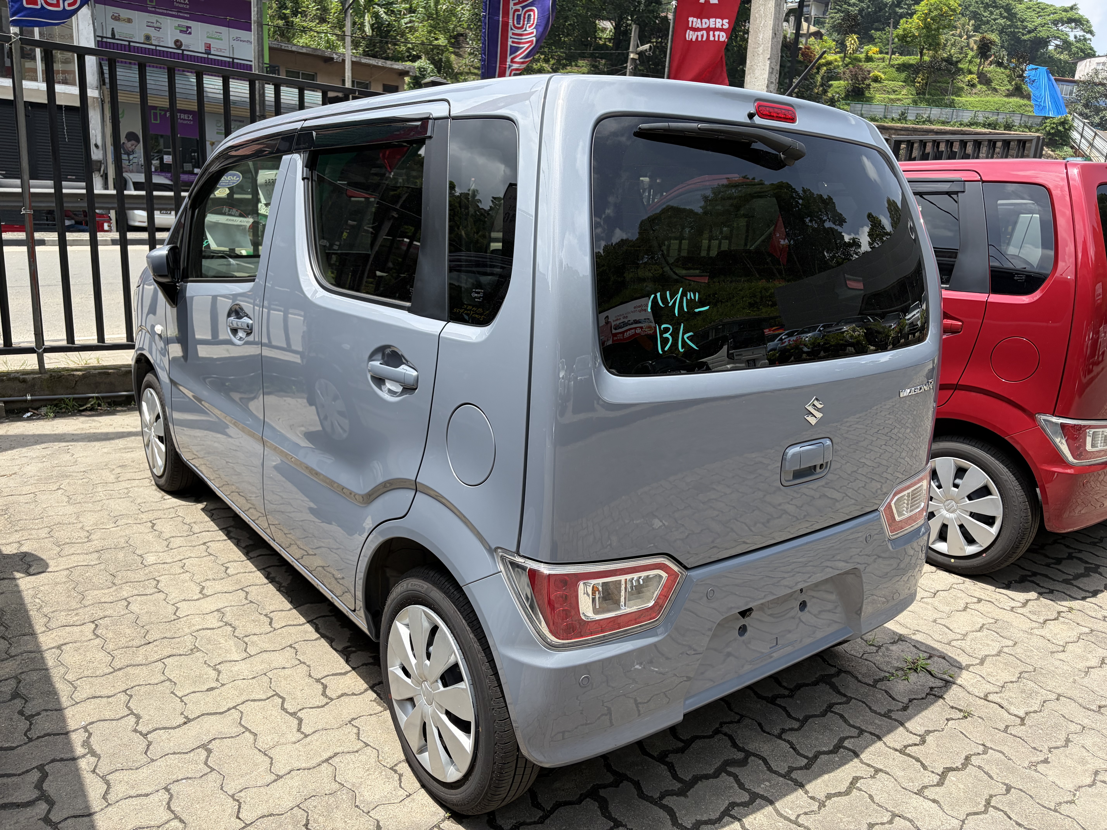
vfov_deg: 53.1
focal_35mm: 26
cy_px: 415
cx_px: 554
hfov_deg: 67.3
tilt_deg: -13.0
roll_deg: -4.5
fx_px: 831
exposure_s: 1/1799
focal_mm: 5.96
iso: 50
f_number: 1.6
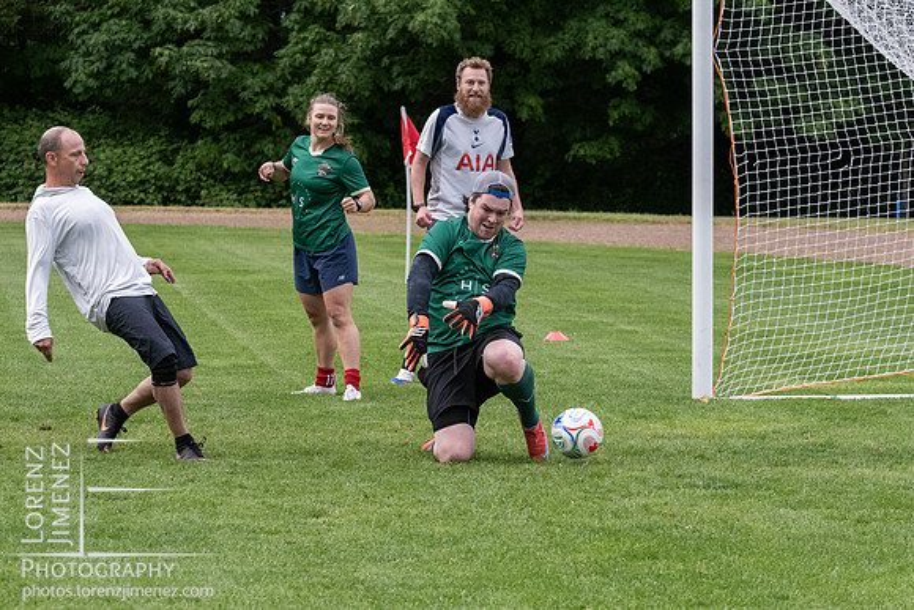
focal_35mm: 199
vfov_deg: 6.9
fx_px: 5064
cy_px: 340
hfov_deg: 10.3
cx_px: 457
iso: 2500
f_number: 5.6
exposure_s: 1/1250
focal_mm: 95
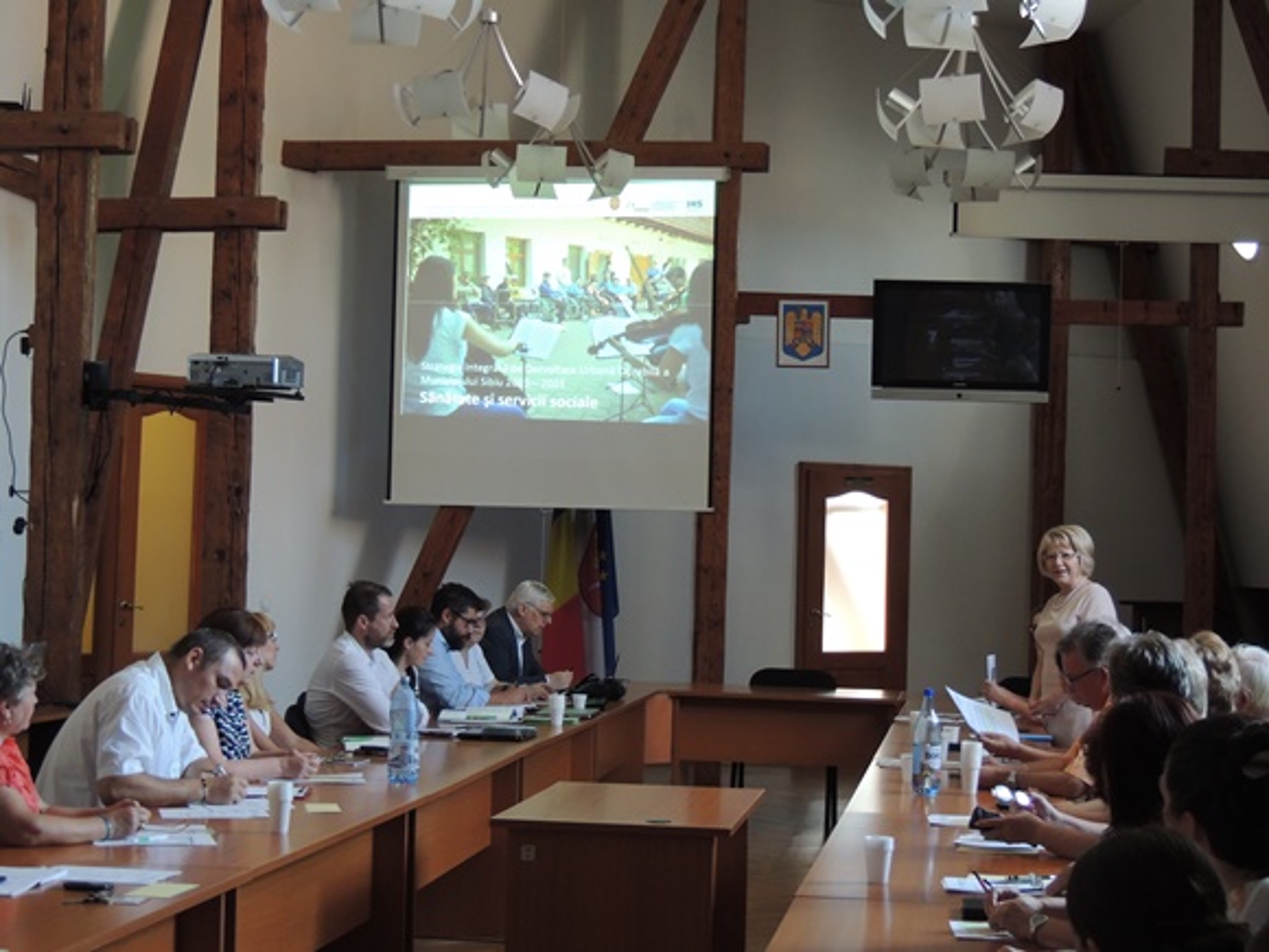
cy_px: 476
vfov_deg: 21.0
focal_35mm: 70
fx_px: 2566
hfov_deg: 27.8
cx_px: 634
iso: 400
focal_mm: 12.4
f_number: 3.9
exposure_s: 1/15
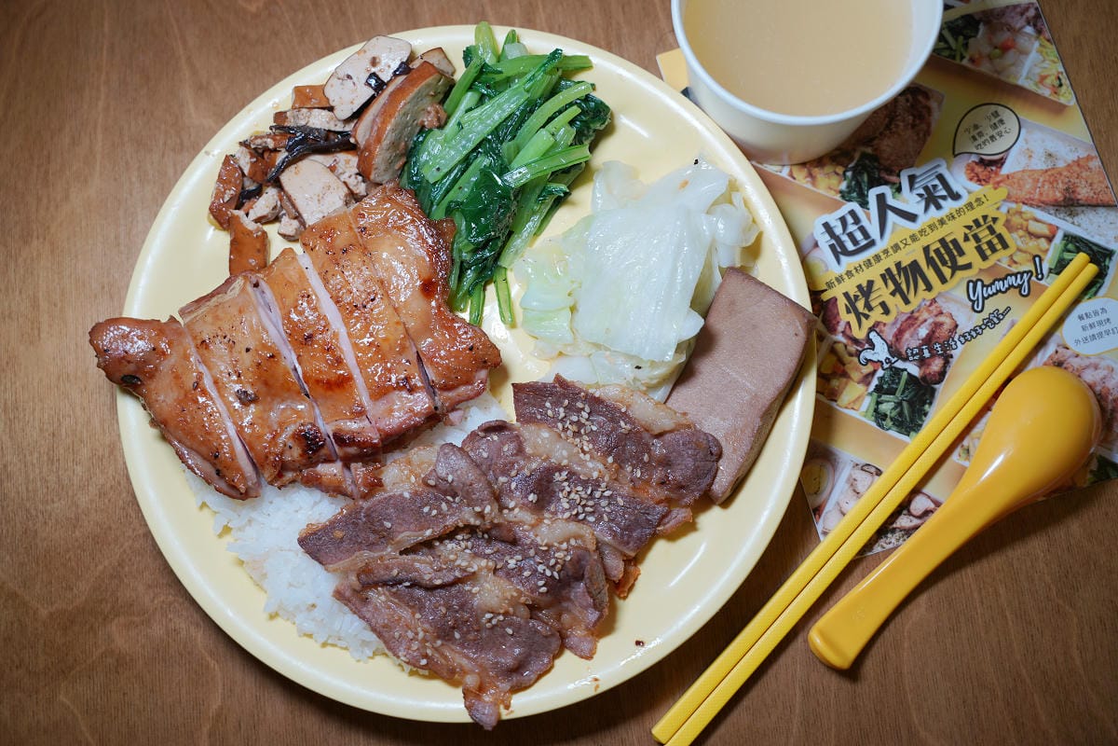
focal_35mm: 34
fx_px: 1056
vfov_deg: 38.9
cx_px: 559
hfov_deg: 55.8
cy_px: 373
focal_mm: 34
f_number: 4
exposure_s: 1/60
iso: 200
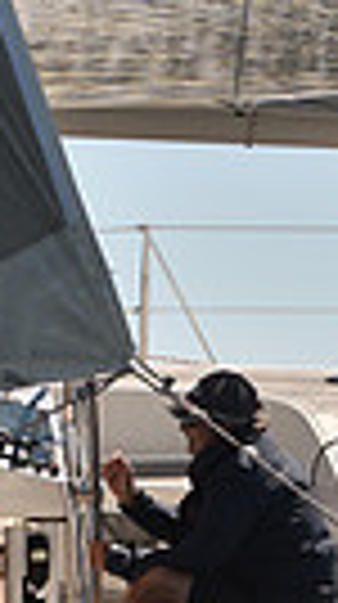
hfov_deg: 3.8
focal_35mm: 318
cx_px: 158
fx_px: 5086
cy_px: 502
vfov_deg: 6.8
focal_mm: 70
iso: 250
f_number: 4
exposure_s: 1/1600
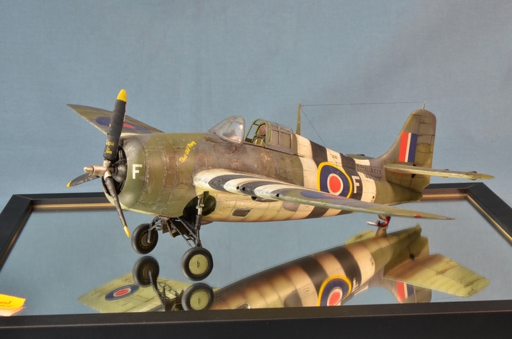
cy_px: 170
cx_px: 256
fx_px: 1065
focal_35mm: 75
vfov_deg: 18.1
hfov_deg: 27.0
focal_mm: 50
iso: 200
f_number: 18
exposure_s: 1/2
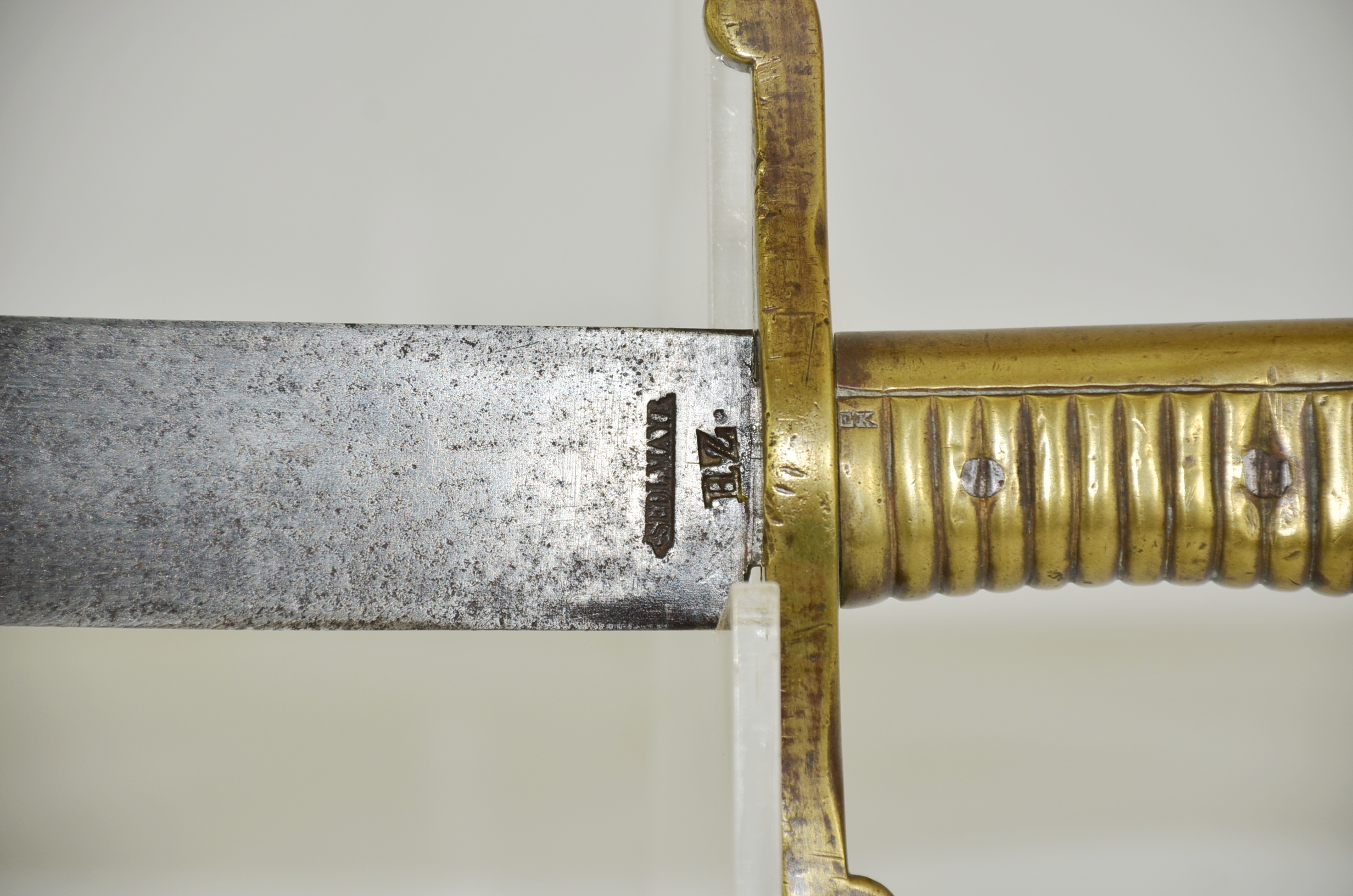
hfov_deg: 10.2
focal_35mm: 202
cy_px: 448
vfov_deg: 6.8
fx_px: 7595
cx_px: 676
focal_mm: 135
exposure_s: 1/250
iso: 200
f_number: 5.6
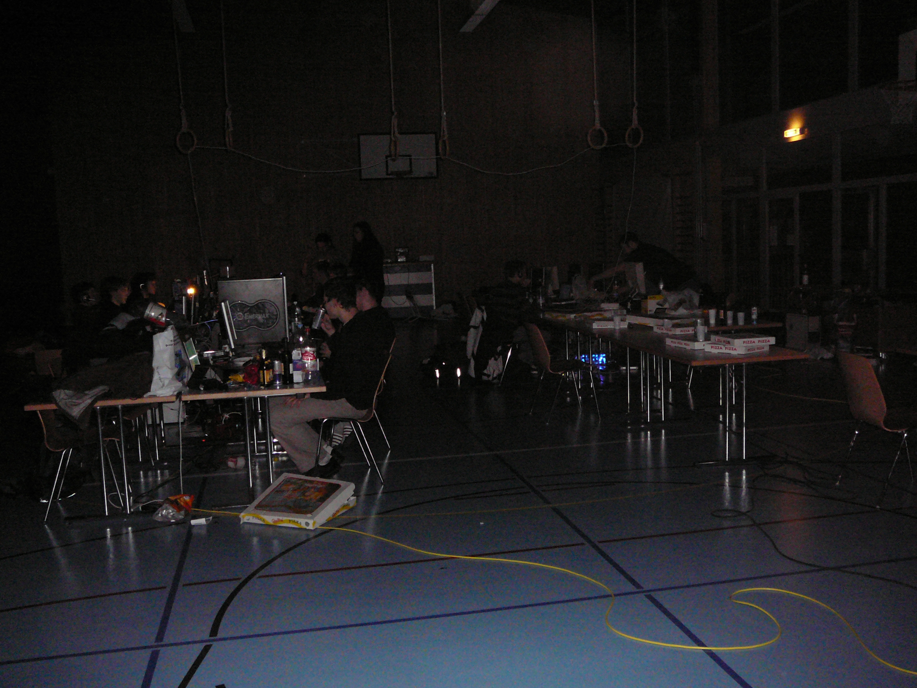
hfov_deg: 52.6
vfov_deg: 40.7
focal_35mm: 35
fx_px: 927
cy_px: 344
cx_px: 458
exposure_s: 1/30
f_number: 2.8
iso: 400
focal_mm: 5.2
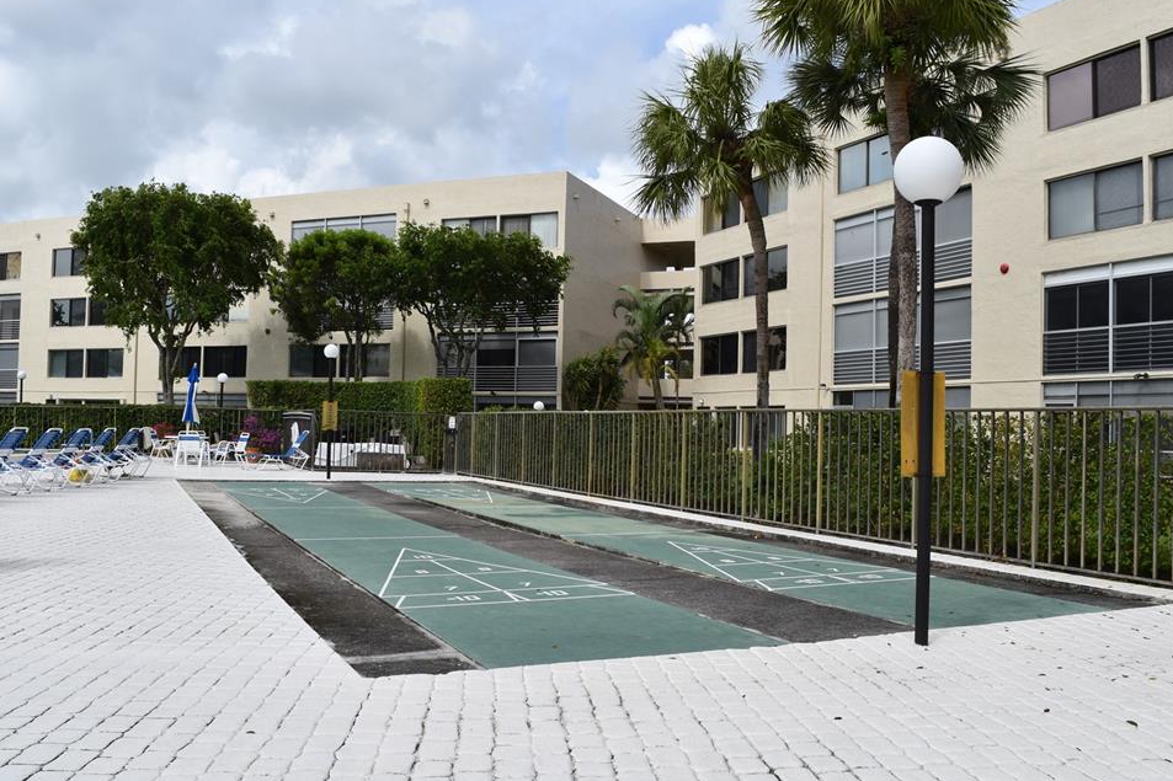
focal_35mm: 29
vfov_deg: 44.9
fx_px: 945
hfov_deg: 63.7
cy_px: 407
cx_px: 591
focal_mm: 18
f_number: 11
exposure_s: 1/200
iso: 100
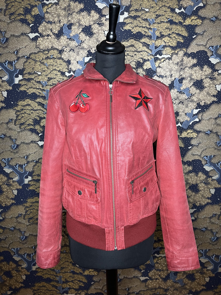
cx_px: 110
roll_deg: +1.9
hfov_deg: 53.1
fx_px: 221
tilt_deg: -10.0
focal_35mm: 26
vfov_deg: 67.3
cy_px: 148
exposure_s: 1/92
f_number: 1.6
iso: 125
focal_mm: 5.1
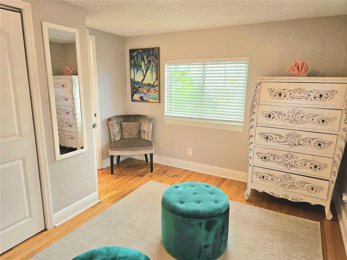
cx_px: 174
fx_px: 231
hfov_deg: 73.9
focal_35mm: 23
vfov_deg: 58.9
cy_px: 130
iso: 160
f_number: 1.7
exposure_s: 1/120
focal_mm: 6.3
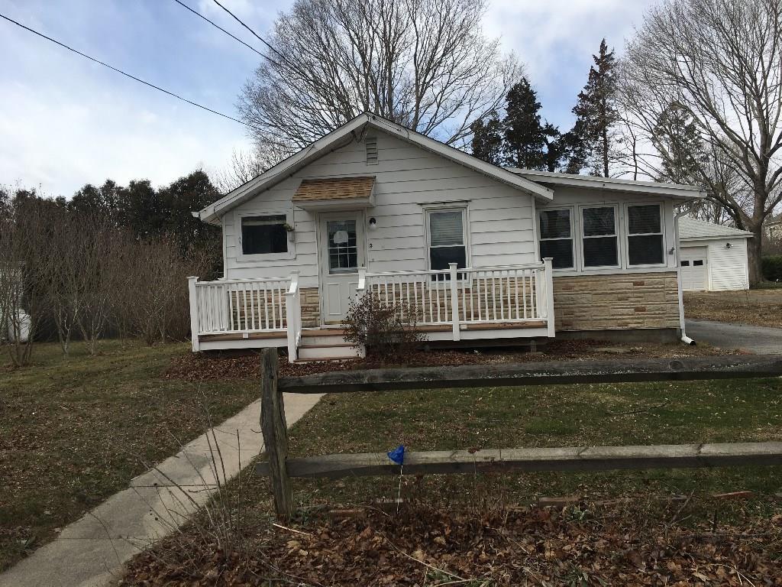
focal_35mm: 29
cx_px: 391
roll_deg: +2.3
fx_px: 655
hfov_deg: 61.7
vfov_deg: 48.2
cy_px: 294
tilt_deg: +2.3
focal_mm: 4.15
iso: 25
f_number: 2.2
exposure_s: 1/1748
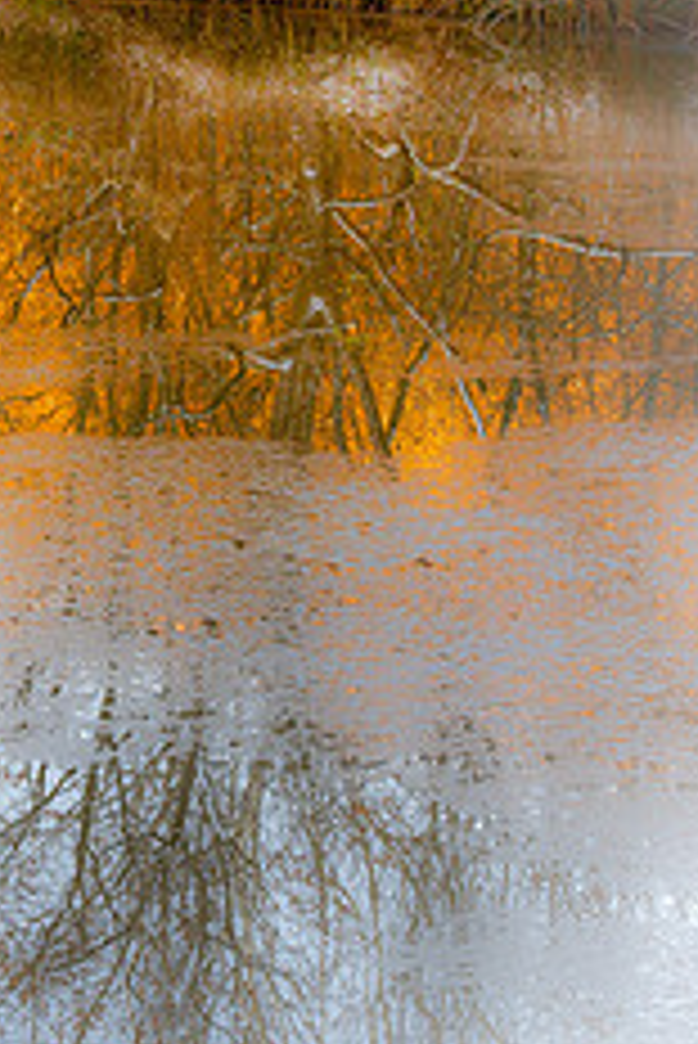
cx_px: 68
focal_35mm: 163
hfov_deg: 8.4
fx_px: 4733
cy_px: 266
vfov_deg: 12.6
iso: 400
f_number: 10
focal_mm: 56
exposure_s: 1/30
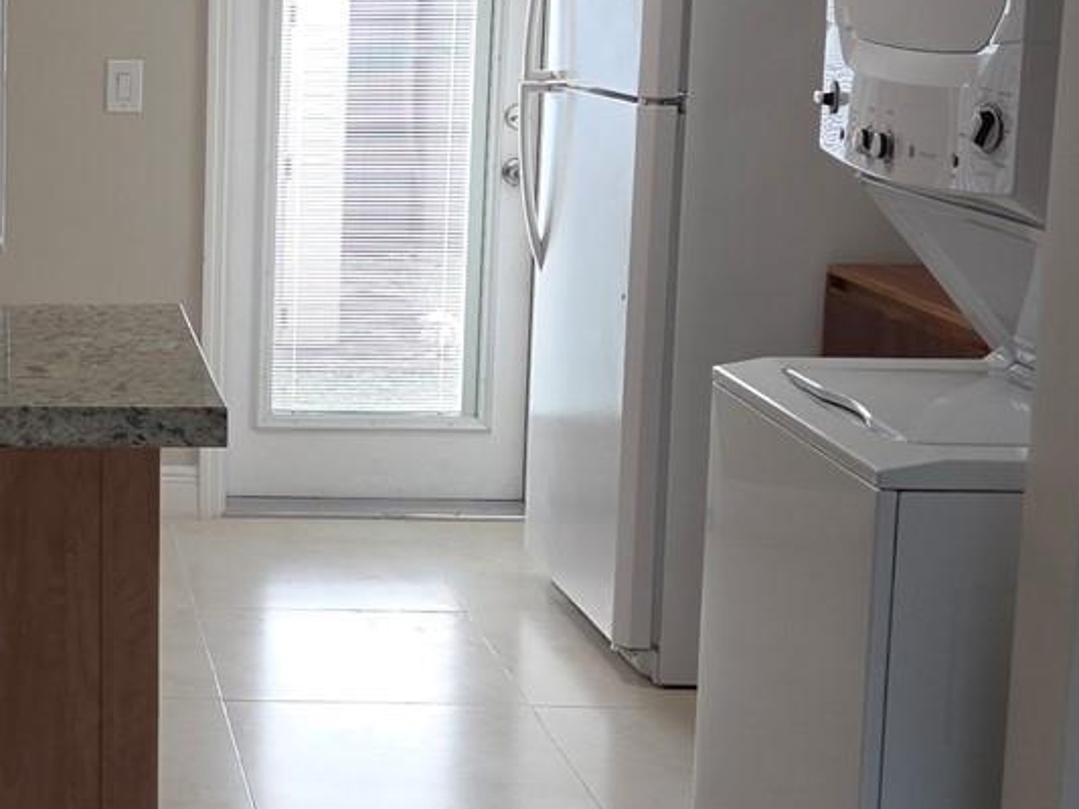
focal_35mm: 69
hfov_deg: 26.0
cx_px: -113
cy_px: 281
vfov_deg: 21.3
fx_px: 2151
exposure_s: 1/60
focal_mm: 5.4
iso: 40
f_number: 1.8
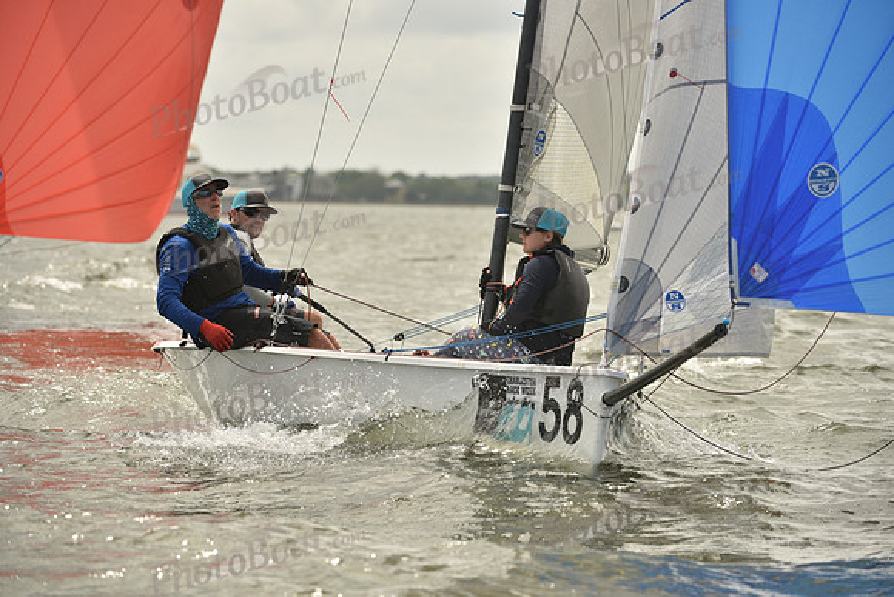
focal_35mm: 220
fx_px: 5464
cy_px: 298
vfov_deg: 6.2
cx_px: 447
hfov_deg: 9.4
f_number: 5.6
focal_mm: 220
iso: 320
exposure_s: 1/1600
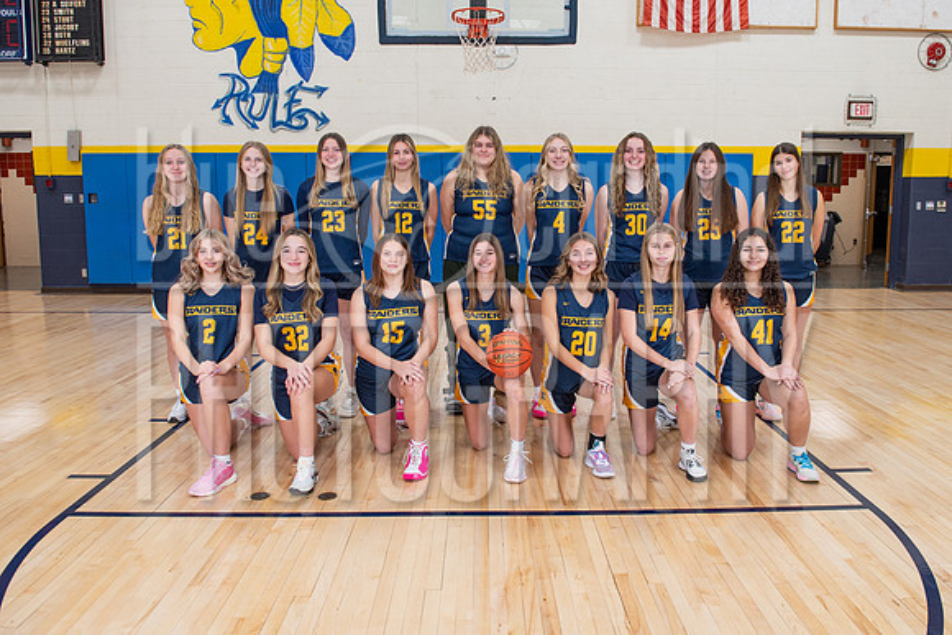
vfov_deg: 45.5
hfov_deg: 64.2
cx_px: 505
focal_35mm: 29
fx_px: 758
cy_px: 298
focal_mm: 24
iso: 400
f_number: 4
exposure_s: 1/200
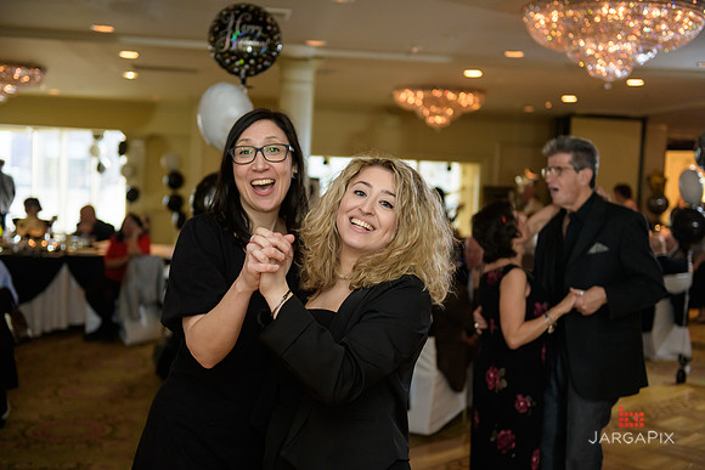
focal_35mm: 45
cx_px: 352
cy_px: 235
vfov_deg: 29.9
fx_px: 881
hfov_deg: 43.6
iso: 1000
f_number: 2.8
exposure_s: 1/125
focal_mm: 45
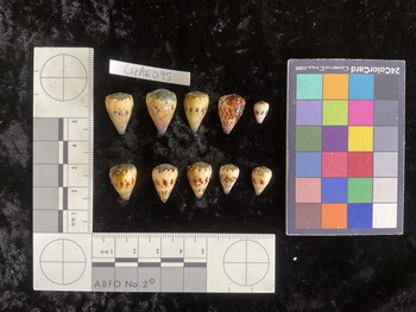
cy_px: 156
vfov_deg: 48.3
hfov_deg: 61.6
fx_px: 349
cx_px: 208
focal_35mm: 29
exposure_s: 1/60
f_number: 1.8
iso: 50
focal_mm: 3
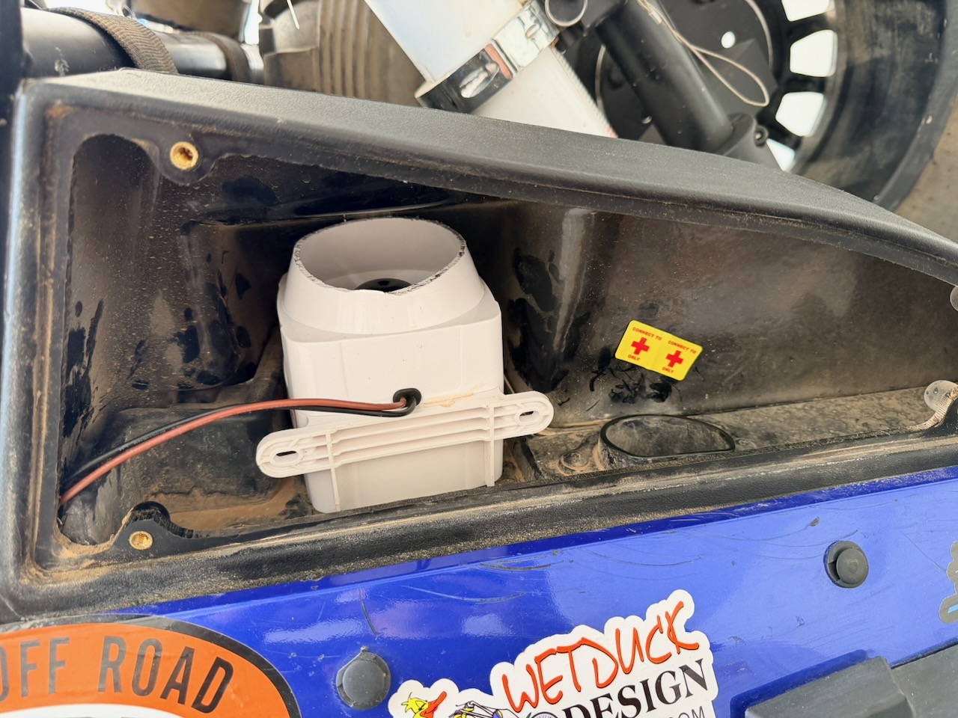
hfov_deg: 71.6
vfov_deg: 56.8
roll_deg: -0.4
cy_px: 359
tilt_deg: -23.4
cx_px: 479
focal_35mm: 24
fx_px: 664
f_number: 1.78
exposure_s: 1/64
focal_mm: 6.76
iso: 200
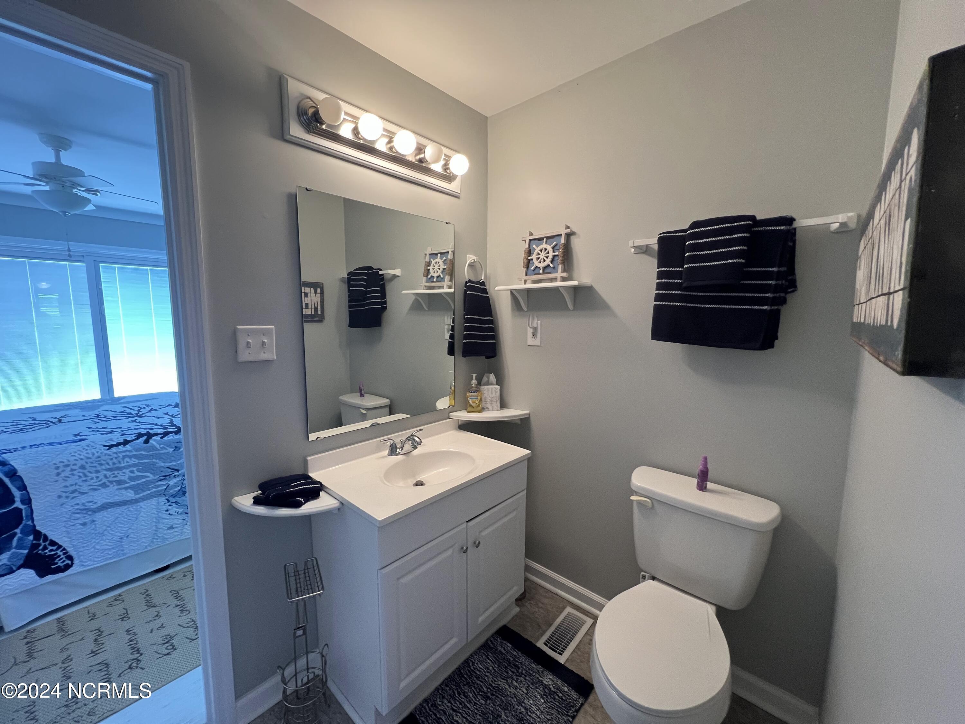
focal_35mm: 13
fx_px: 362
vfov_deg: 89.9
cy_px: 362
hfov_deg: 106.2
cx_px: 482
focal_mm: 1.57
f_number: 1.8
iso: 250
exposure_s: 1/120
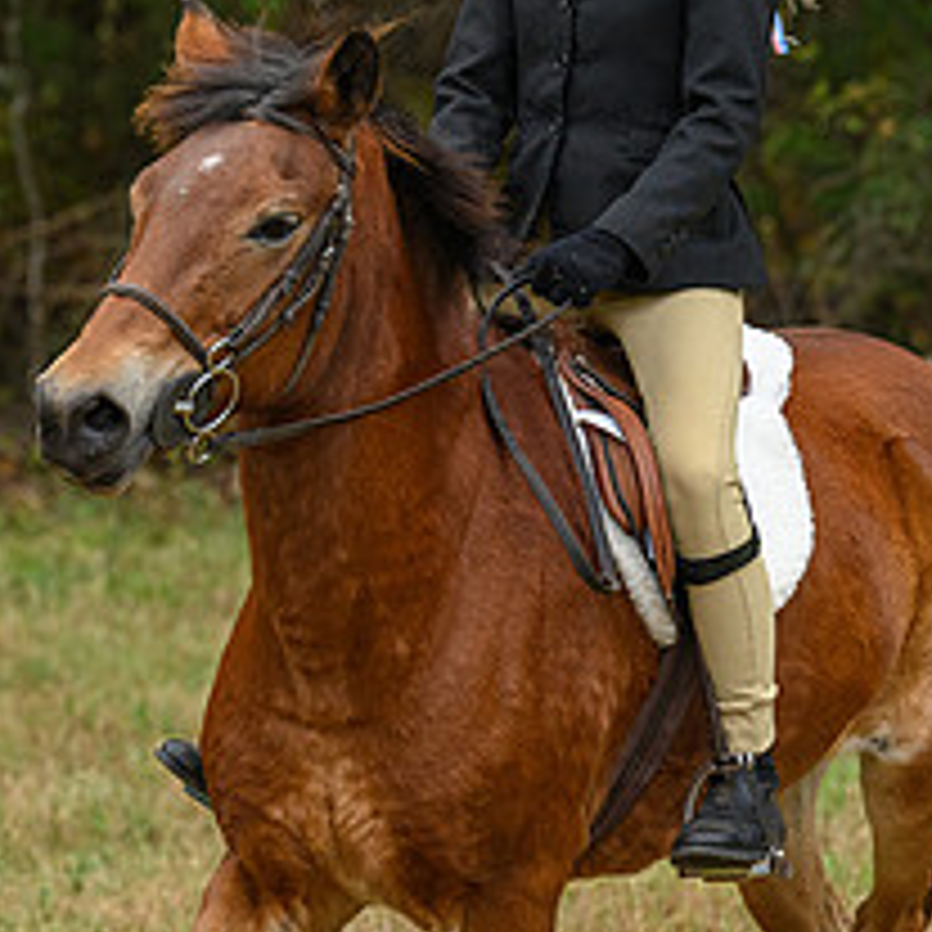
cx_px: 518
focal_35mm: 268
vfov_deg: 6.5
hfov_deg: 6.5
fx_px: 8164
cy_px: 272
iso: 1250
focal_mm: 92
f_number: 3.2
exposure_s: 1/1000
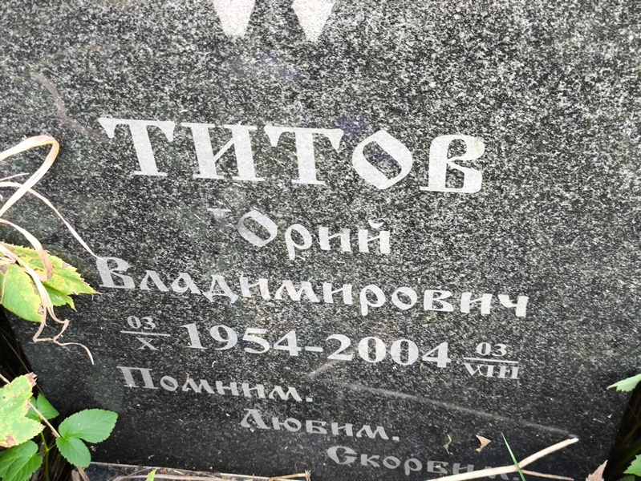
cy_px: 240
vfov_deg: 29.1
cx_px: 320
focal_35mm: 50
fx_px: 926
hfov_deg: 38.2
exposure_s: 1/40
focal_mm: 4.71
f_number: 1.7
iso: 250
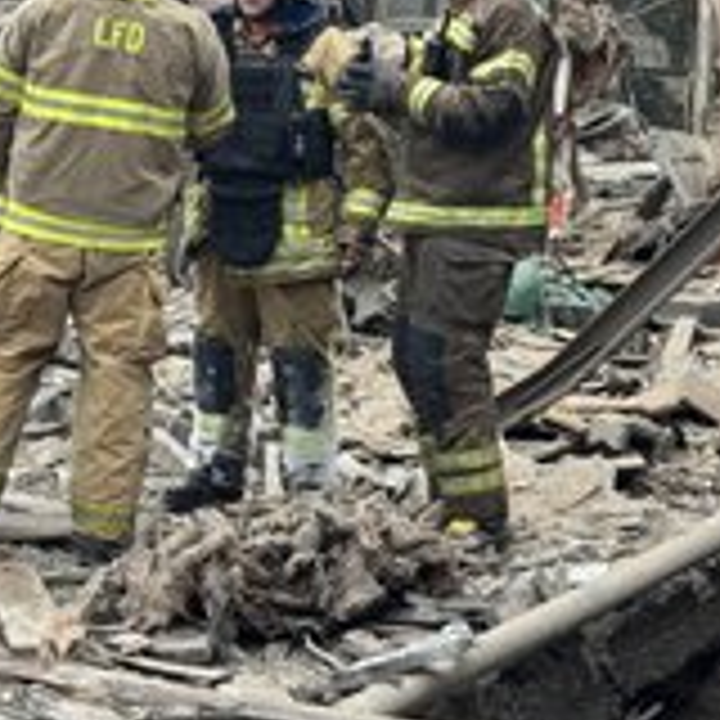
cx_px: 180
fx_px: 2494
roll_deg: +0.0
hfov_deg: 16.3
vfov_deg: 16.4
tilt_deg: -5.4
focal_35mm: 106
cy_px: 207
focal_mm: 6.76
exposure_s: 1/658
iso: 64
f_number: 1.78
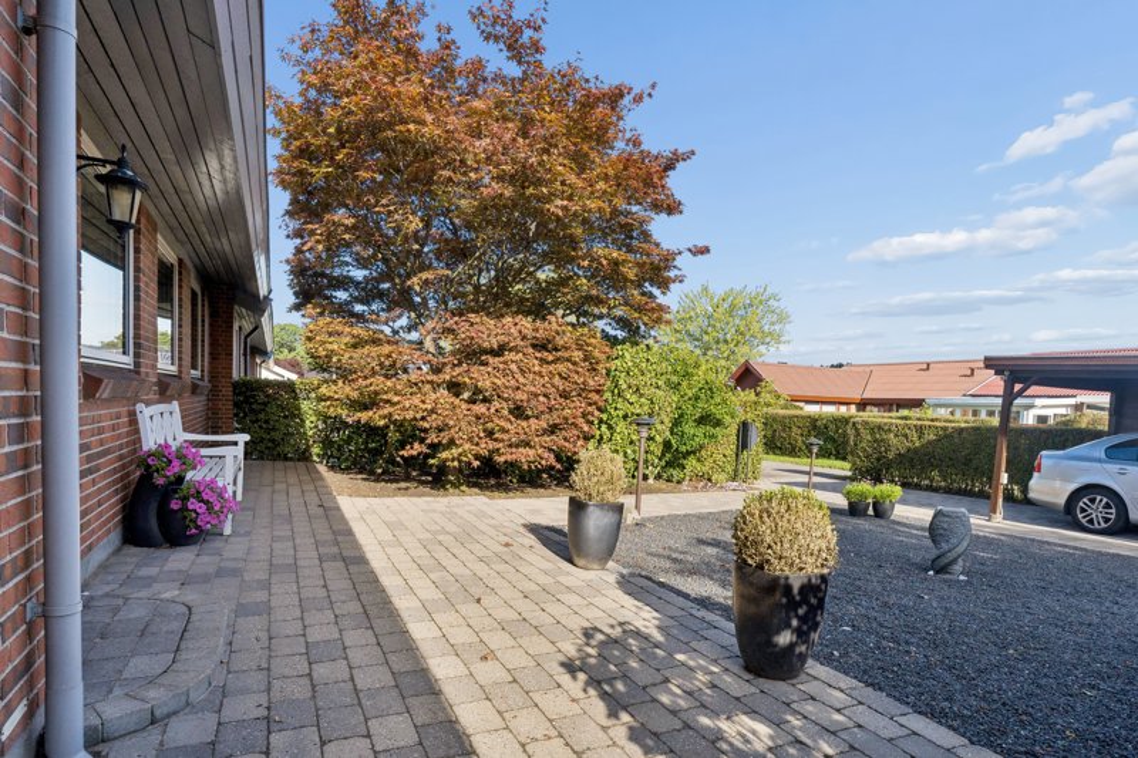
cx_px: 569
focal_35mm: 20
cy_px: 379
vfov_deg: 61.3
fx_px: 640
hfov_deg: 83.3
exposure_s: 1/400
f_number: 8
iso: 250
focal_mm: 13.5
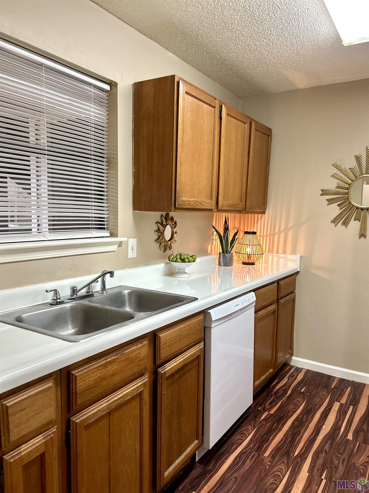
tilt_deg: -5.1
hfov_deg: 53.1
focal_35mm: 26
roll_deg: -2.7
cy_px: 246
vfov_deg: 67.3
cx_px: 184
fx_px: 370
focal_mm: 5.7
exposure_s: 1/60
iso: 125
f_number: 1.5
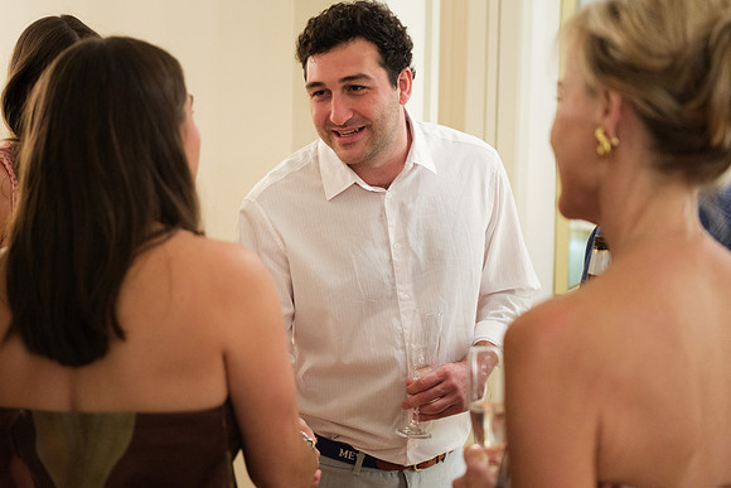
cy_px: 244
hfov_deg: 36.7
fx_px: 1101
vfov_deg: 25.0
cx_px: 366
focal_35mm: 54
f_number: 1.8
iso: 1600
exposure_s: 1/160
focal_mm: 34.9
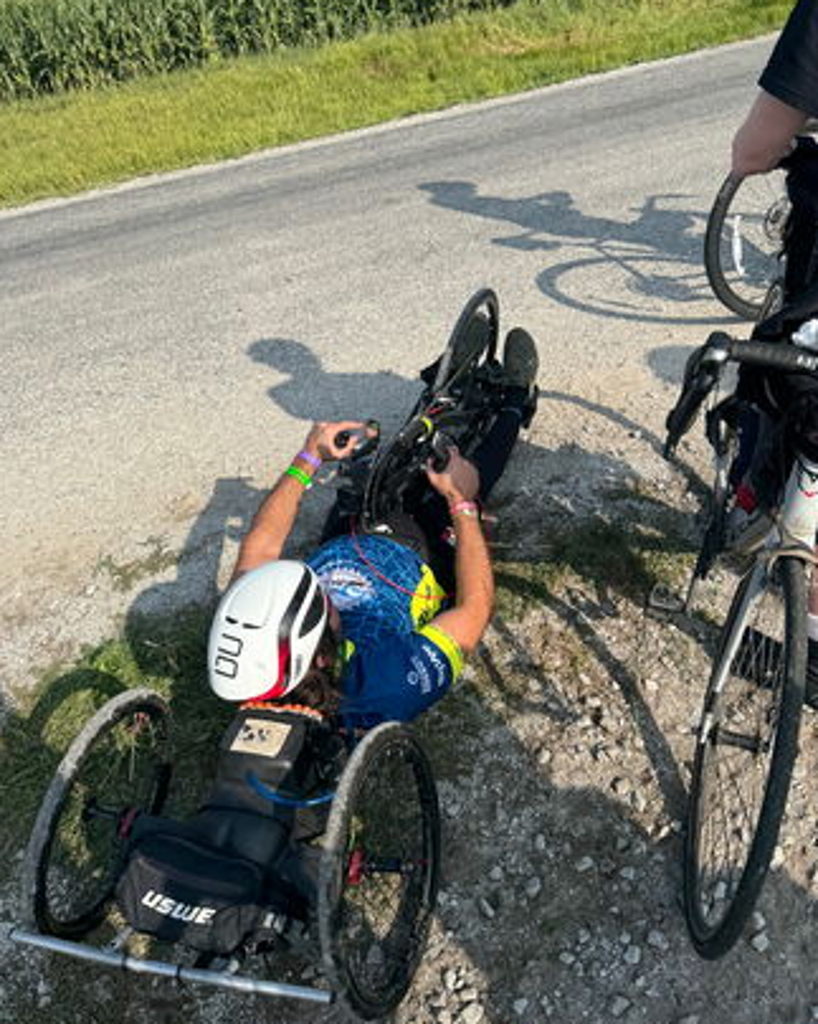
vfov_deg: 60.4
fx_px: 878
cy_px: 540
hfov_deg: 49.9
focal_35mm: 29
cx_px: 450
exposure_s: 1/3802
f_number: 1.78
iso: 80
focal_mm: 6.76
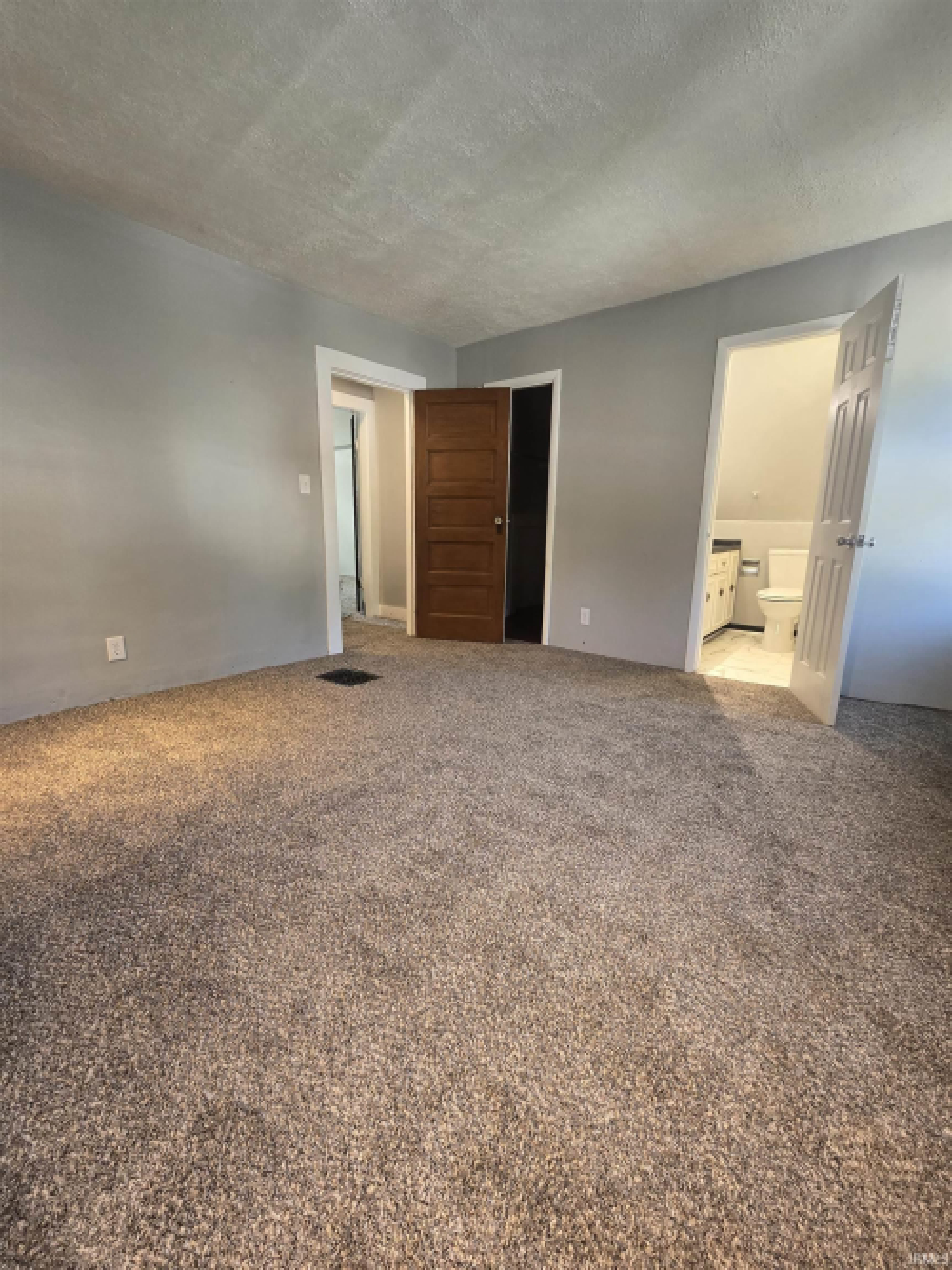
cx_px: 476
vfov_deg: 106.2
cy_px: 635
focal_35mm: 13
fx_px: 477
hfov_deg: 89.9
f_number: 2.2
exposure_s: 1/60
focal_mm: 2.2
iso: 200
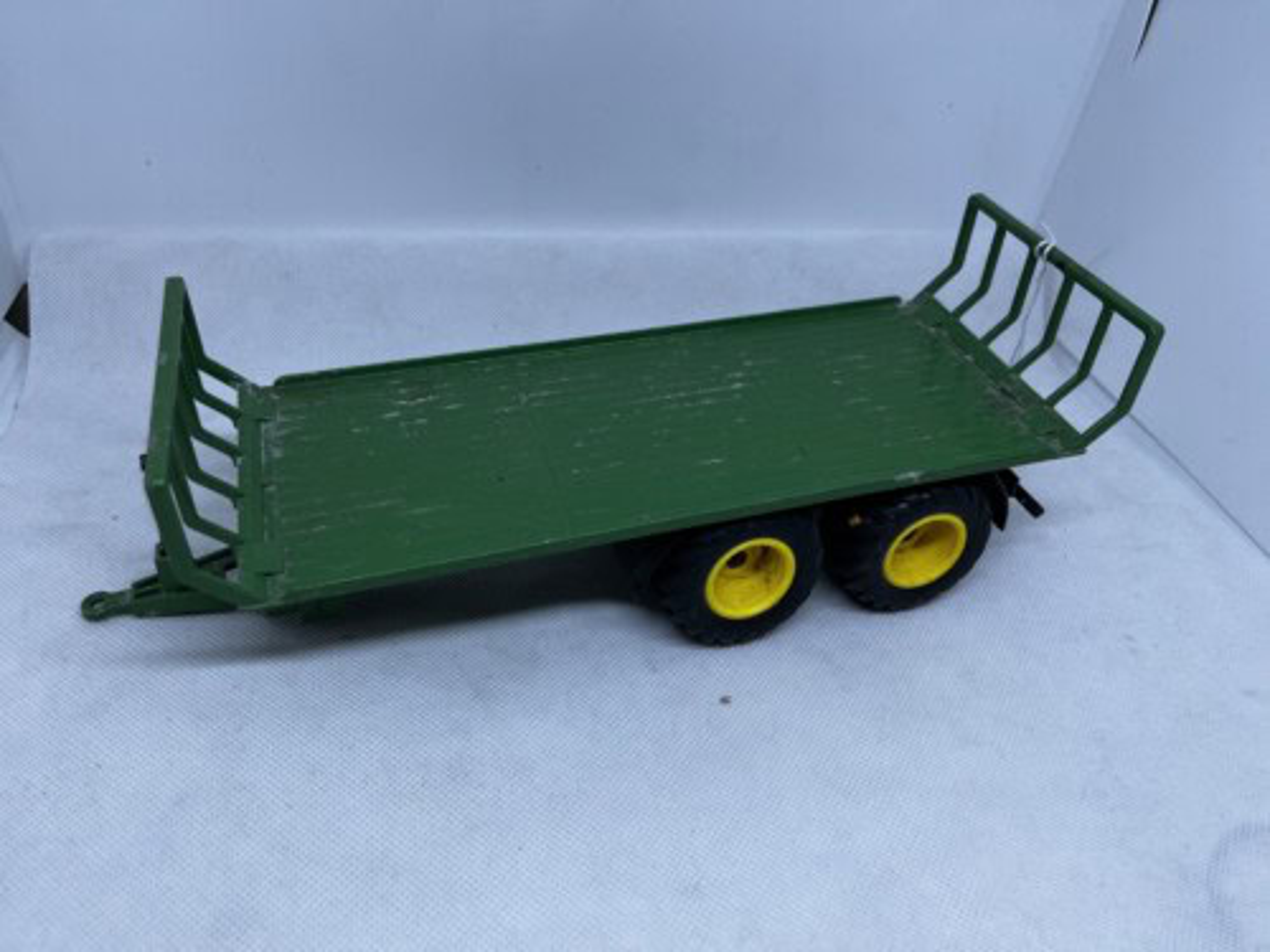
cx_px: 635
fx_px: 954
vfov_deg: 53.1
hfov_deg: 67.3
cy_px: 476
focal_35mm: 26
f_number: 1.6
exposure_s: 1/122
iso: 32
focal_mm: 5.1
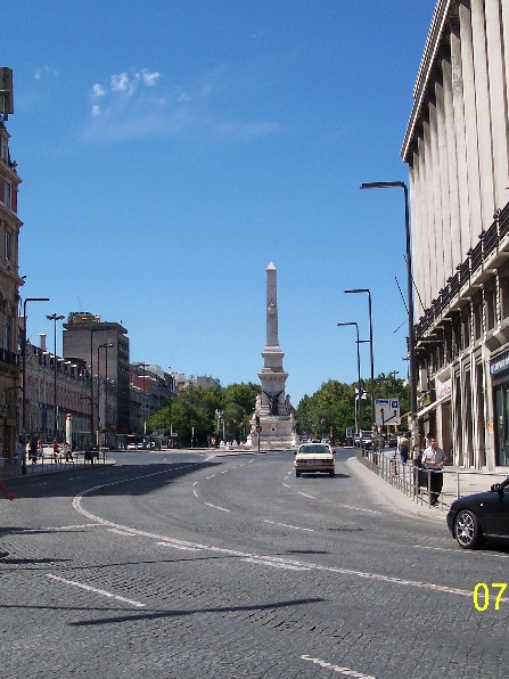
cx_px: 239
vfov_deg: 37.5
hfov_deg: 28.6
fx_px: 1000
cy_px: 341
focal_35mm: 51
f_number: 4.8
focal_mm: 8
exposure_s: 1/1000
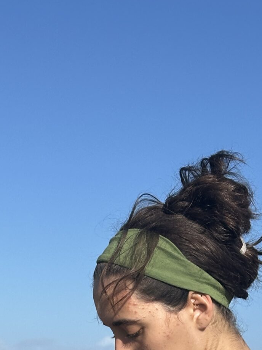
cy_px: 454
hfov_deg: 11.0
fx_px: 1352
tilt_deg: -1.7
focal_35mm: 134
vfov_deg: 14.1
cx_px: -3
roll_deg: -1.7
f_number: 1.78
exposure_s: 1/4367
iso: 64
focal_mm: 6.86
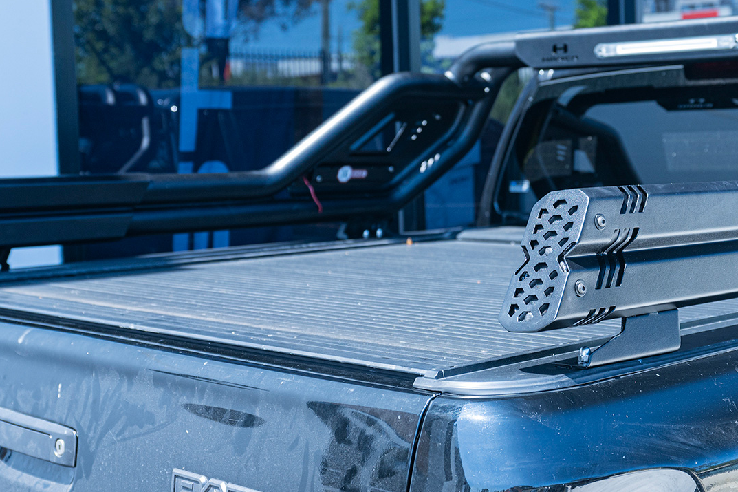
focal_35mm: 52
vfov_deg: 25.9
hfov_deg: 37.9
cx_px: 475
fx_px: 1066
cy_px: 202
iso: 250
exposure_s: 1/160
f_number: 4
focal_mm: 31
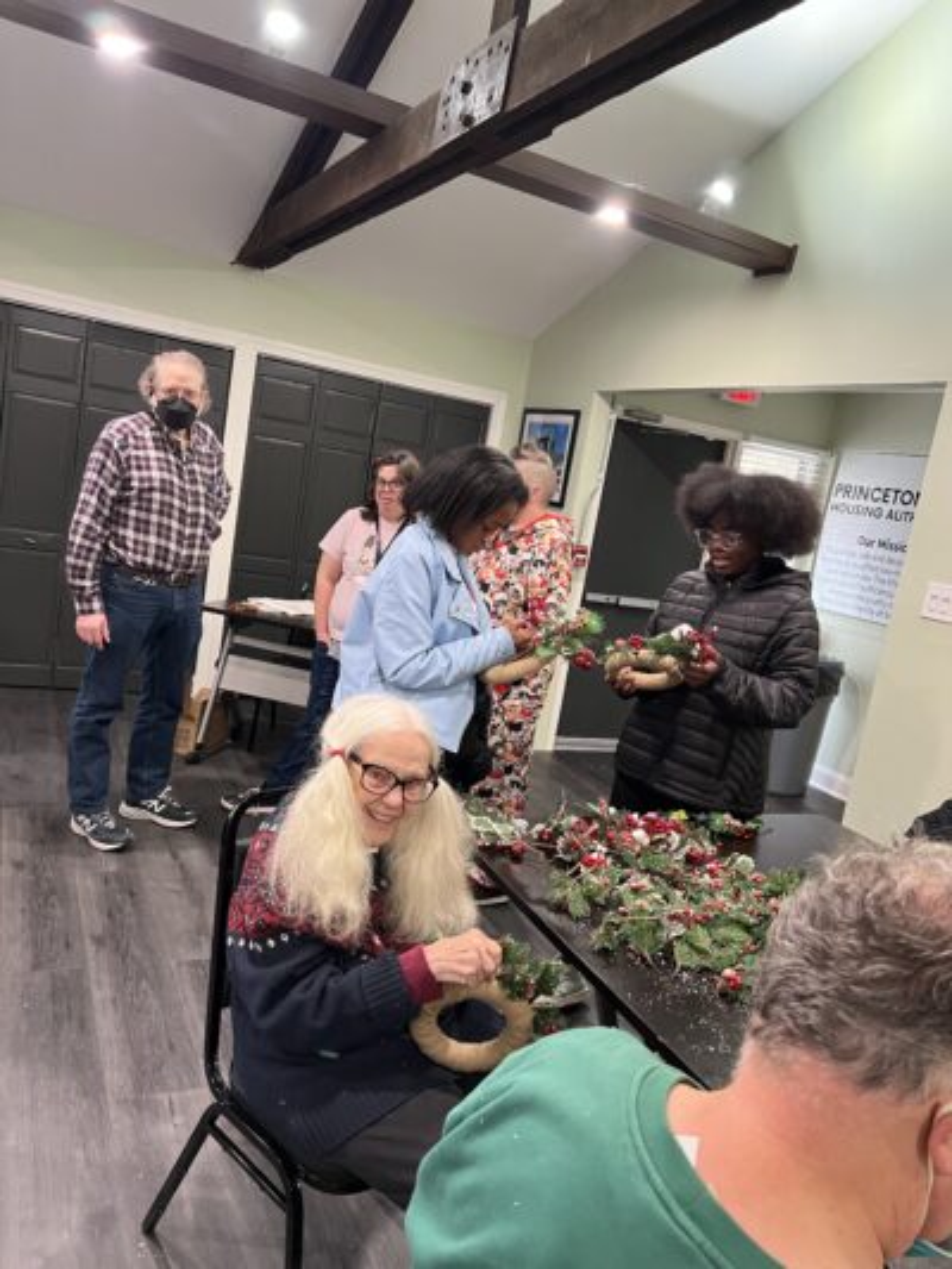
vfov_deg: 67.3
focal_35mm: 26
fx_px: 953
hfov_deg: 53.1
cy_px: 634
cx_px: 476
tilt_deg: -6.9
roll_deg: -9.4
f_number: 1.5
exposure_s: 1/60
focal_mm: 5.7
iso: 400
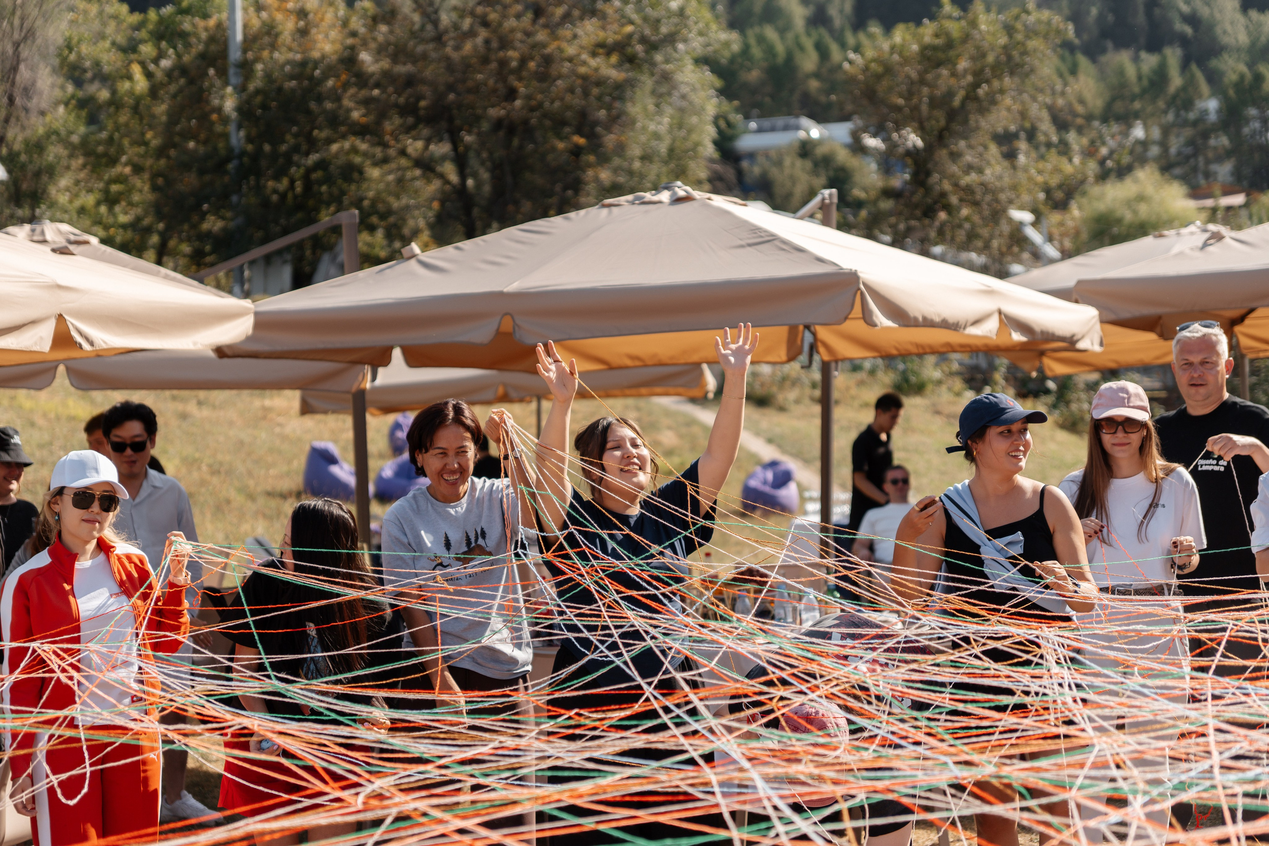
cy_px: 423
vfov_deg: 19.5
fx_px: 2467
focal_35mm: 70
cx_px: 634
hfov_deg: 28.8
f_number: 2.8
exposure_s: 1/1600
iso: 100
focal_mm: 70
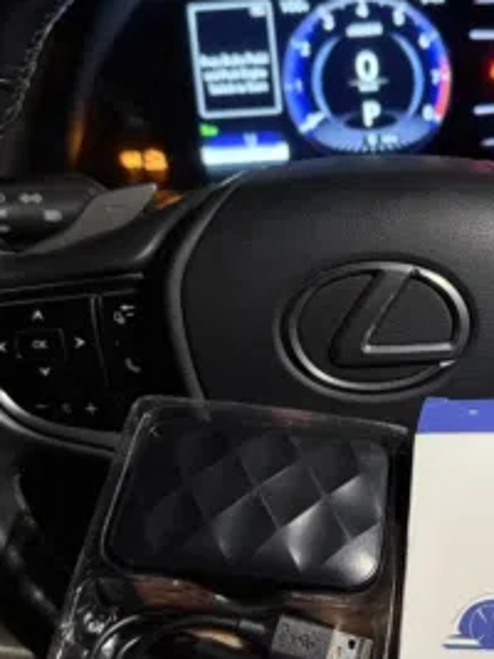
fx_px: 914
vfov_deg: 39.6
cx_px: 410
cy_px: 354
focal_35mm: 48
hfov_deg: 29.4
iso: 640
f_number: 1.78
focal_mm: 6.76
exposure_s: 1/33
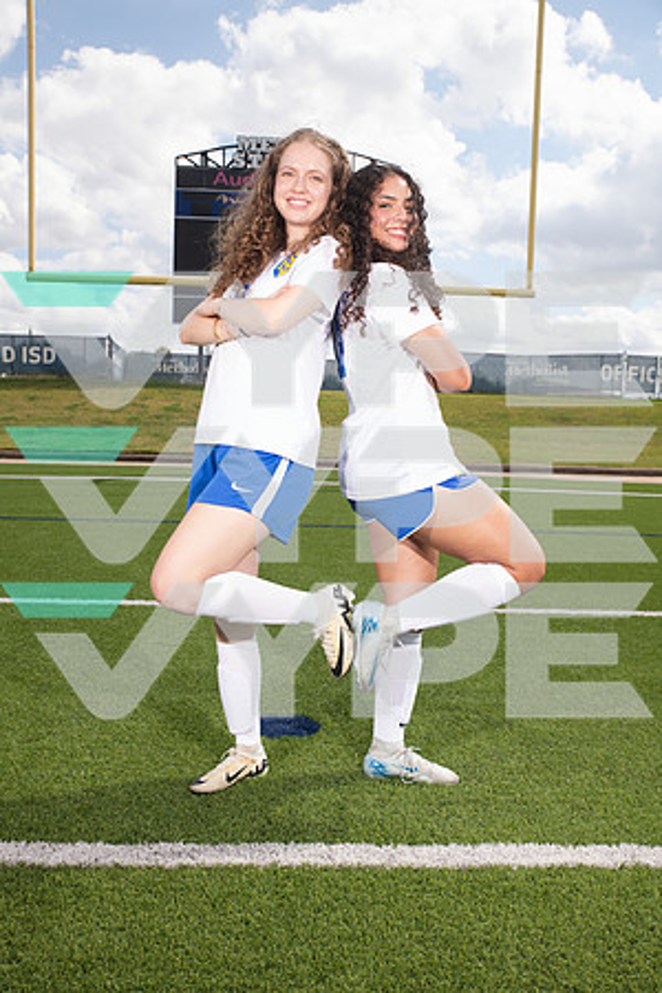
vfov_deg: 54.4
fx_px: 965
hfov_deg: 37.9
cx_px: 331
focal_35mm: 35
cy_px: 496
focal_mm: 35
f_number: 7.1
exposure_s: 1/320
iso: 125
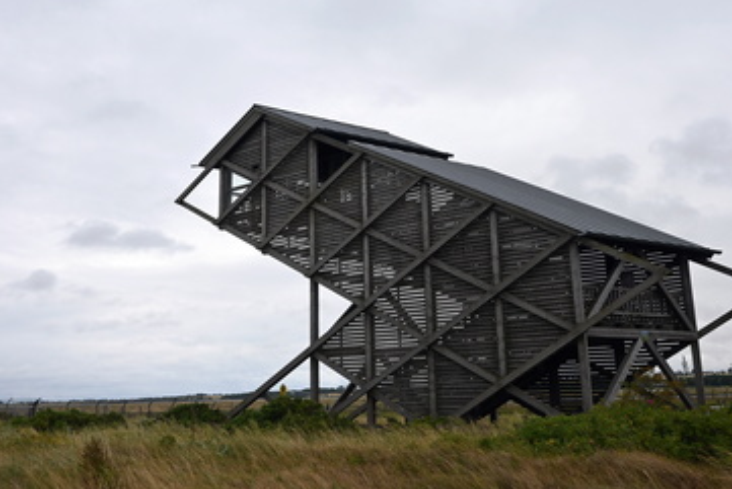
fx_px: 642
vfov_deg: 41.7
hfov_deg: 59.3
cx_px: 389
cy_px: 261
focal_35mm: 32
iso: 100
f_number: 6.3
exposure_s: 1/320
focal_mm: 19
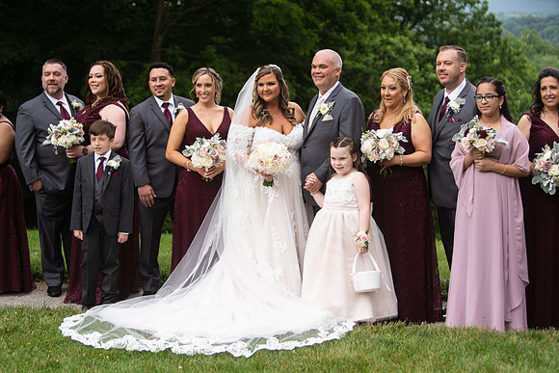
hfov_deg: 28.8
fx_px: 1087
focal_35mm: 70
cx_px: 280
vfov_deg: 19.5
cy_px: 186
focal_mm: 70
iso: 200
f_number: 2.8
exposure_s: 1/1250
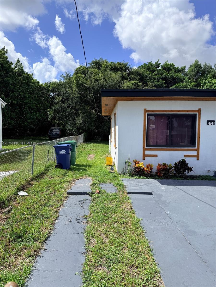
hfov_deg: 56.8
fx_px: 200
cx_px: 108
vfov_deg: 71.6
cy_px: 144
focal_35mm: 24
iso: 80
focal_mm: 6.76
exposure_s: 1/4673
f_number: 1.78
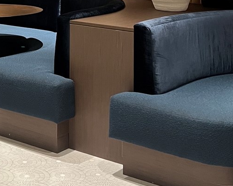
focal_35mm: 81
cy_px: -64
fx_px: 559
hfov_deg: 23.1
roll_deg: -0.9
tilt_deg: +0.5
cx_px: 35
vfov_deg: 17.6
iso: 200
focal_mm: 5.7
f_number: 1.5
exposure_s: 1/60
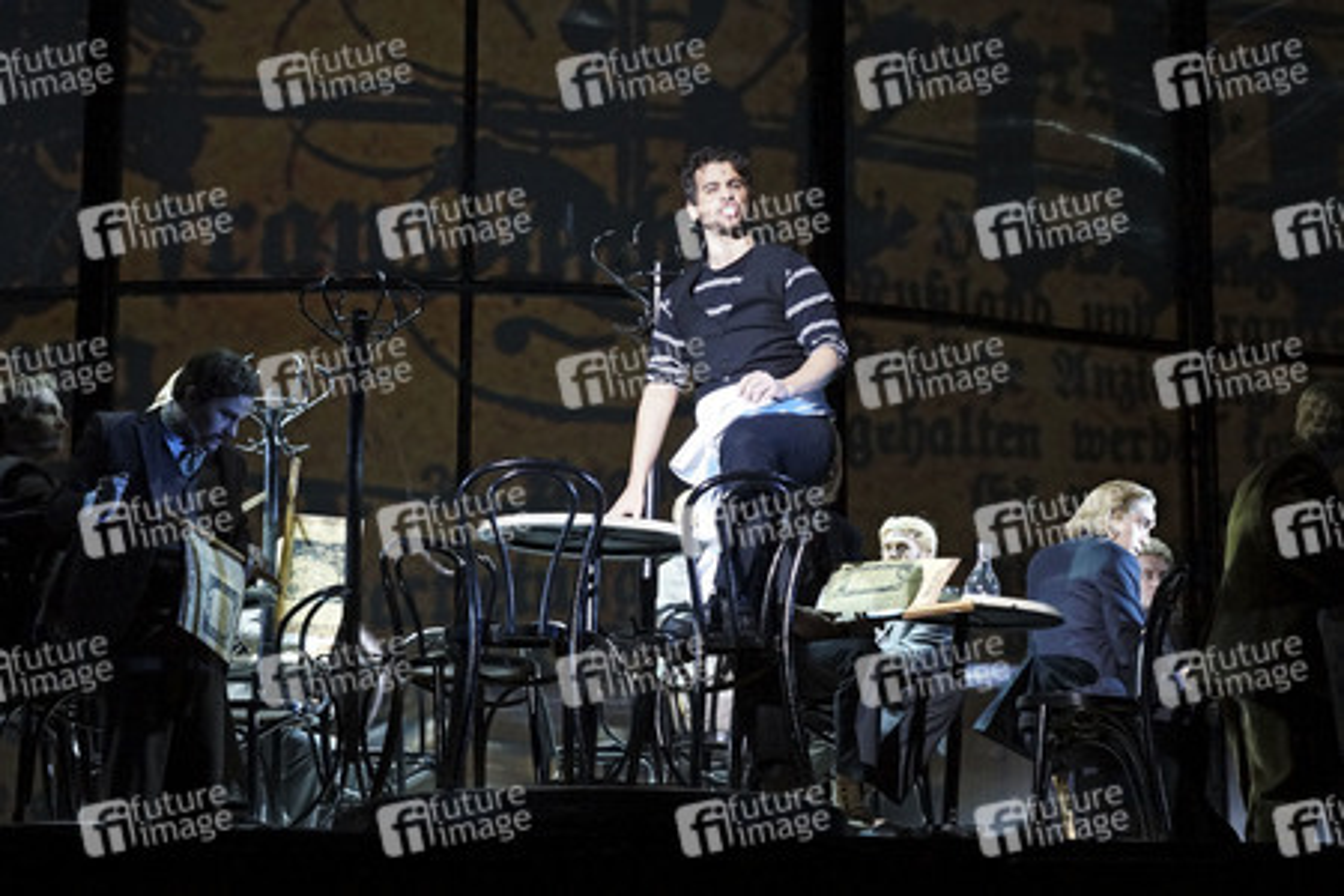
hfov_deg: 27.3
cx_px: 672
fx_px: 2762
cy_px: 448
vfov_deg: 18.4
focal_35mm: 74
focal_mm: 35
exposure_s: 1/125
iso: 1250
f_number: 5.6
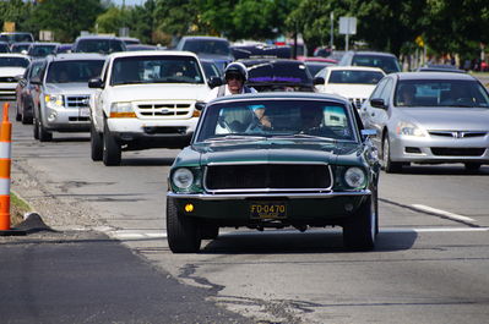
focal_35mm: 300
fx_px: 4070
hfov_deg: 6.9
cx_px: 244
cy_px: 162
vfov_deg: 4.6
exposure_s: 1/320
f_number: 6.3
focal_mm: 200
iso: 100
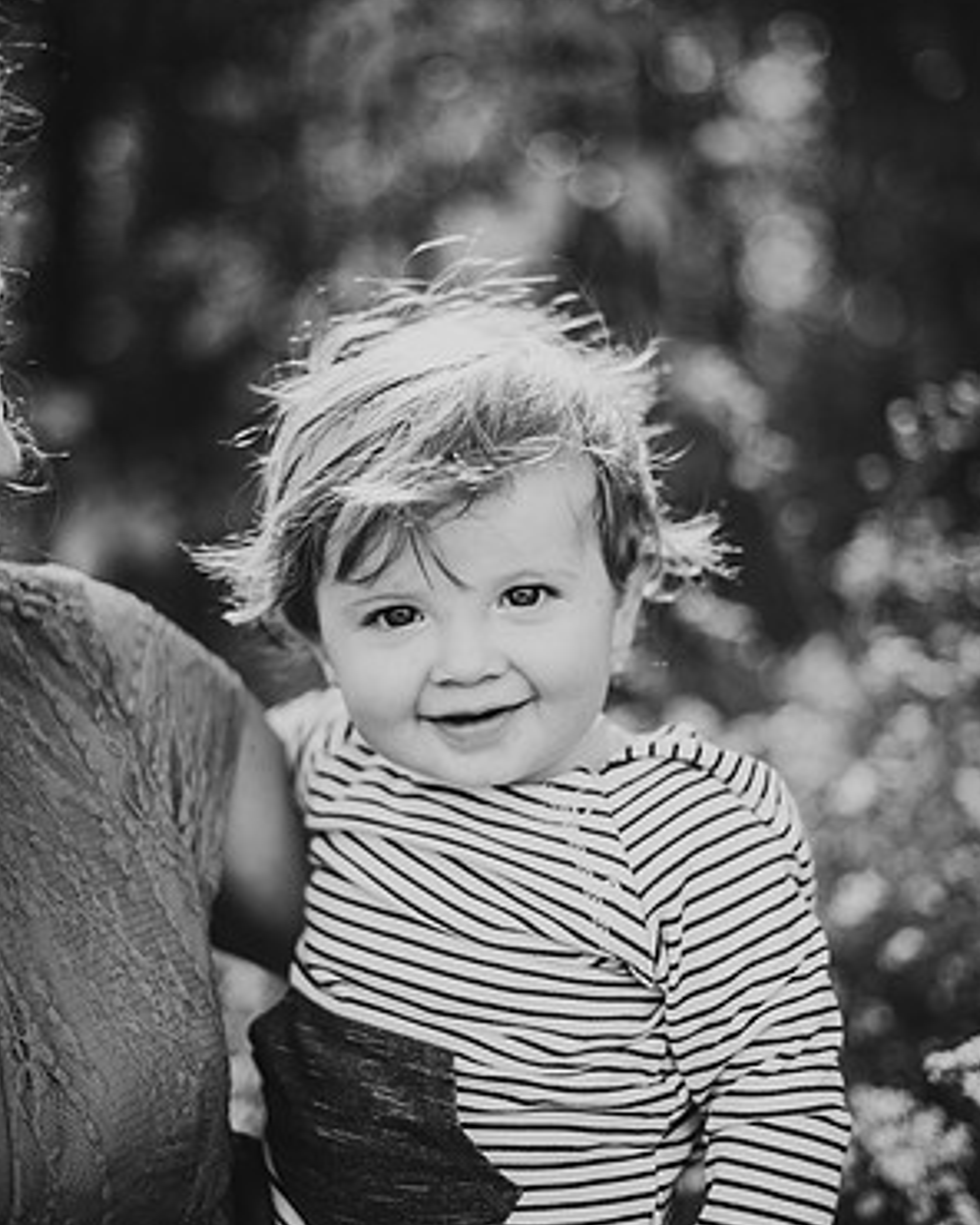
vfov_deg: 33.0
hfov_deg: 26.7
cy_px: 616
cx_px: 493
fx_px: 2067
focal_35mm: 57
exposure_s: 1/1600
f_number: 1.8
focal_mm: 50
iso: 200
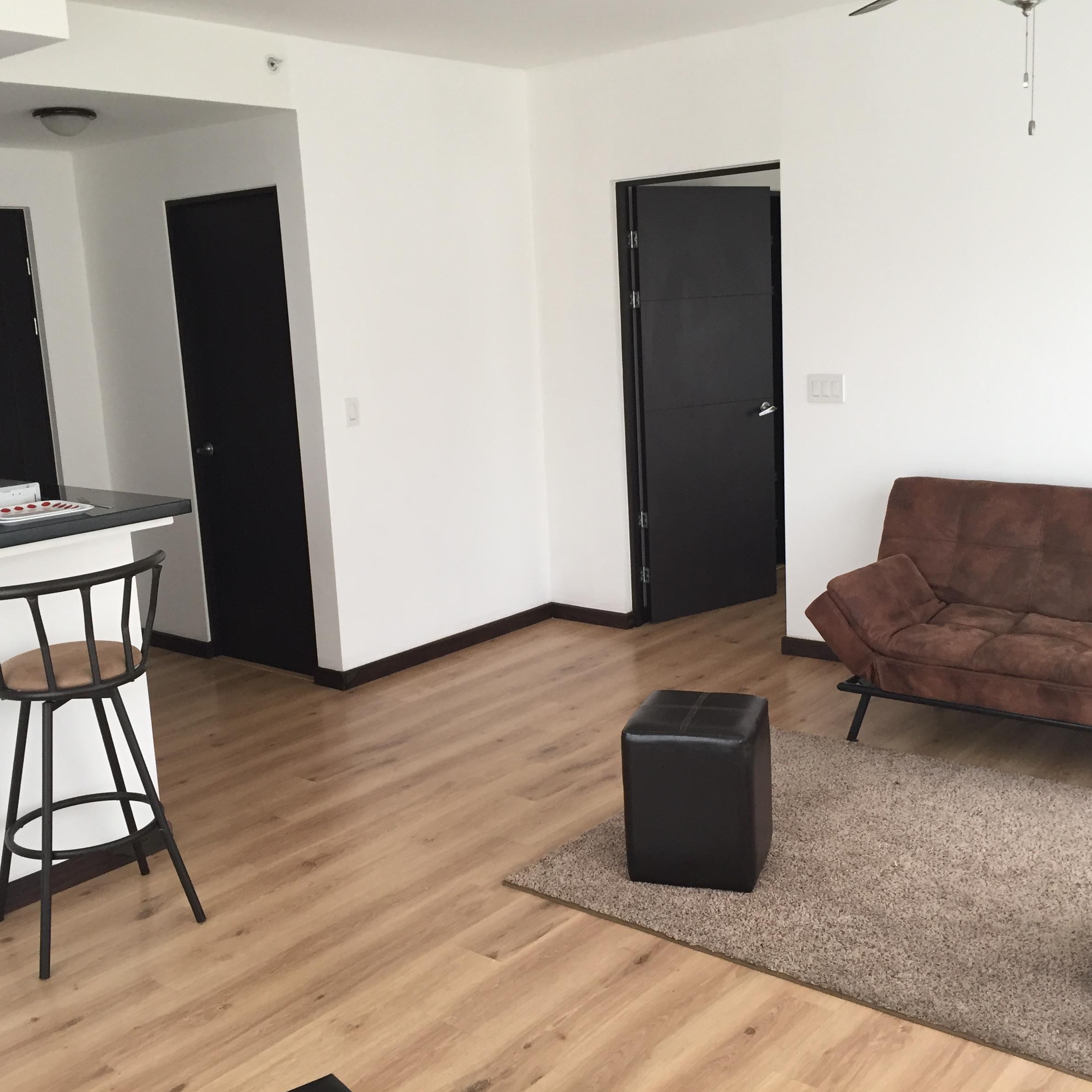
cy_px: 535
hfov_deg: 47.2
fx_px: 1249
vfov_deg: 47.2
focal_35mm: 35
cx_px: 557
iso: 50
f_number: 2.2
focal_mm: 4.15
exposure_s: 1/30
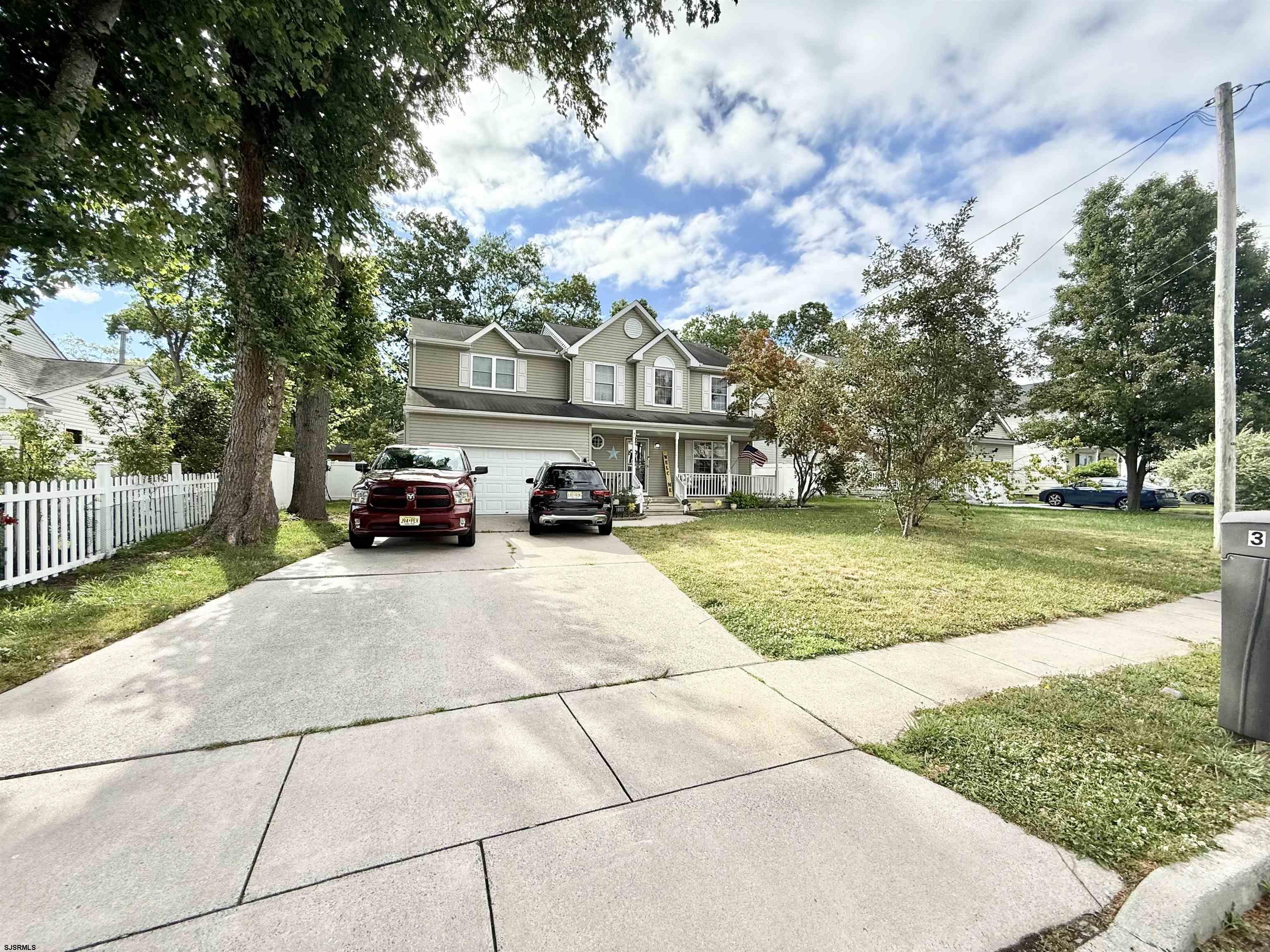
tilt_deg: +1.1
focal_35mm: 14
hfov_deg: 102.1
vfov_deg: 85.7
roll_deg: +0.2
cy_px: 476
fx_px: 514
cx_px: 635
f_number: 2.2
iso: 64
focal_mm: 2.22
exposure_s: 1/1167
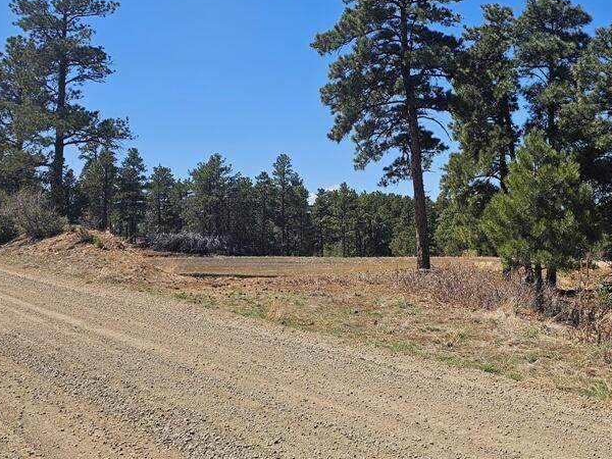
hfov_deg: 40.4
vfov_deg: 31.4
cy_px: 185
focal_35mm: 46
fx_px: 813
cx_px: 440
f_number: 1.7
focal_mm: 6.3
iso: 10
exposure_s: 1/892
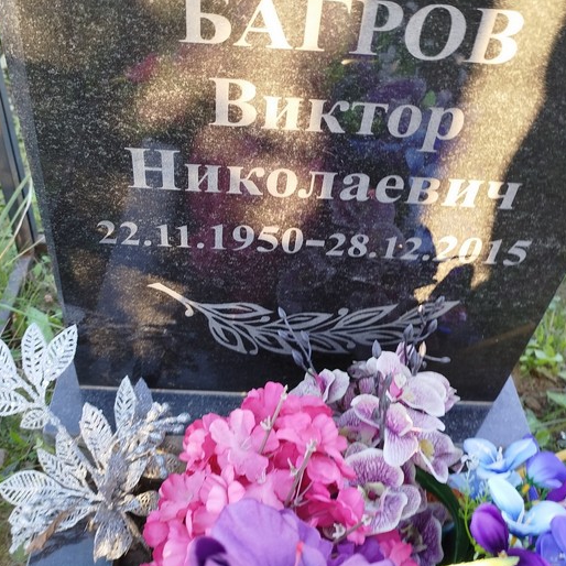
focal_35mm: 33
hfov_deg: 49.7
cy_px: 241
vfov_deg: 49.6
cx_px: 273
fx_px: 610
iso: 64
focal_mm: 5.31
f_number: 1.7
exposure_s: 1/50
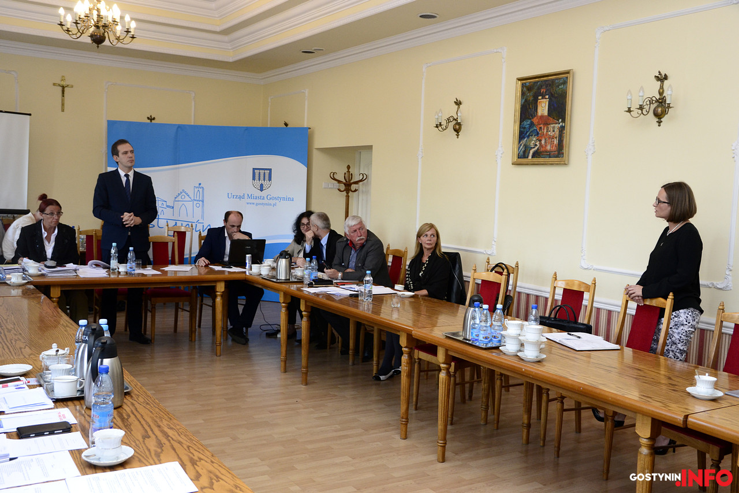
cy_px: 246
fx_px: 739
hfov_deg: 53.1
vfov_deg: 36.9
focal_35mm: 36
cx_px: 370
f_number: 5
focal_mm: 24
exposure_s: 1/100
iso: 800
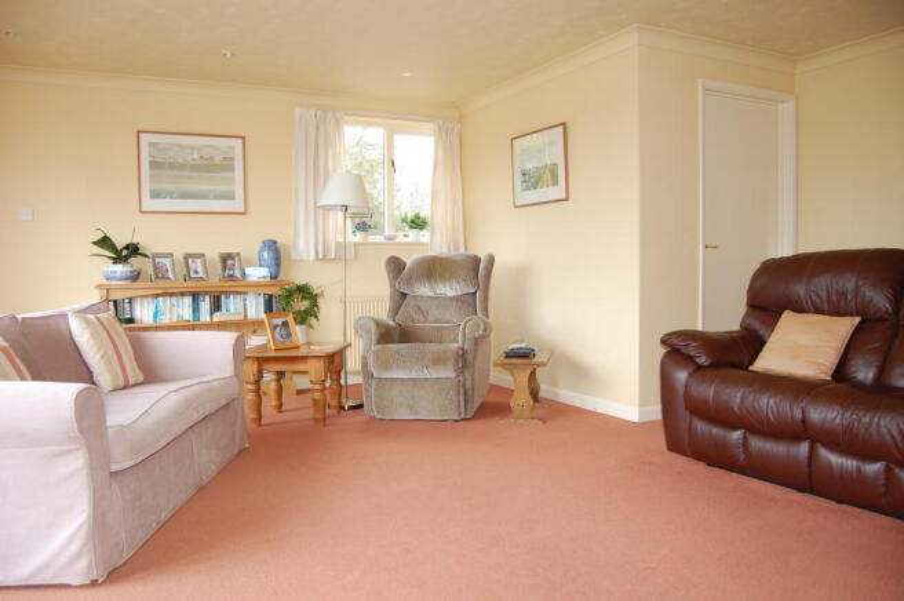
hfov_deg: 67.4
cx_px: 452
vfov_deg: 47.8
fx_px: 677
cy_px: 300
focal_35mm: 27
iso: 200
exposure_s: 1/60
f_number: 3.5
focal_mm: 18
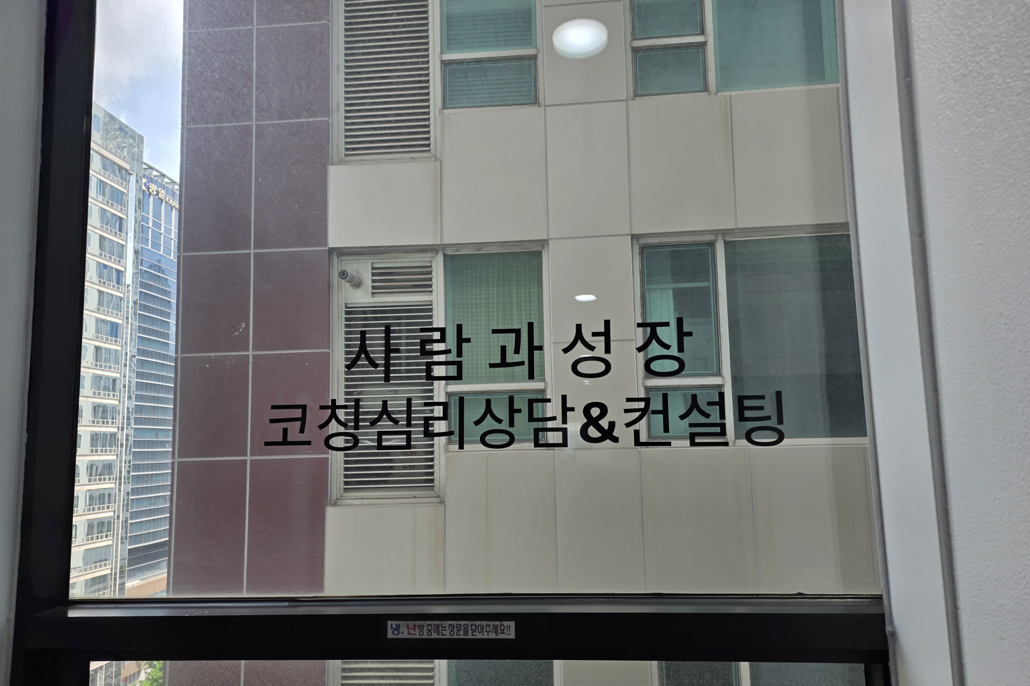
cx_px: 516
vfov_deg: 53.1
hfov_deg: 73.7
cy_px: 367
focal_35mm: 24
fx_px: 687
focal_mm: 6.25
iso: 12
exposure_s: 1/138
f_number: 1.7
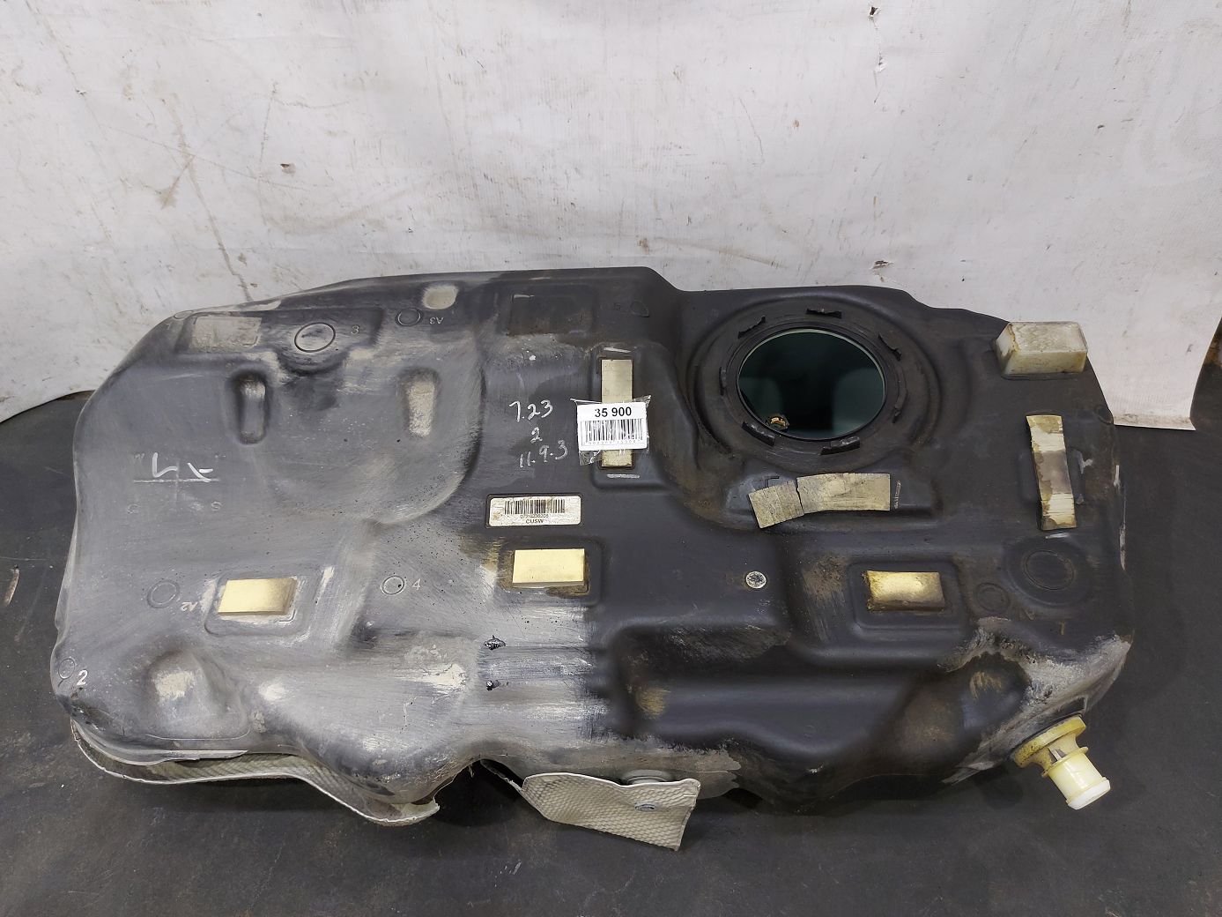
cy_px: 458
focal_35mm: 24
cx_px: 611
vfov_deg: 56.8
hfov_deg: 71.6
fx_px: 847
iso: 125
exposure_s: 1/50
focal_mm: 5.23
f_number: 1.8
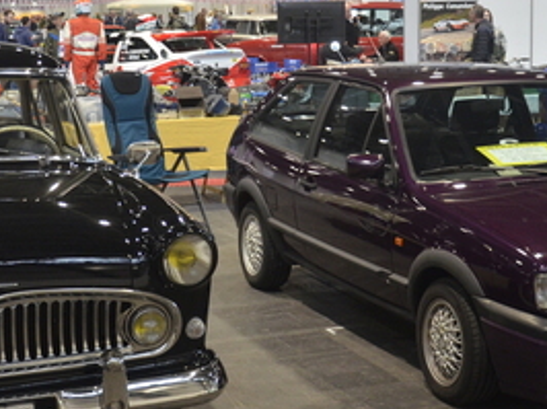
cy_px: 201
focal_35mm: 78
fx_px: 1231
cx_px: 263
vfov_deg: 18.9
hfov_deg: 25.0
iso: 1100
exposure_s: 1/30
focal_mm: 24
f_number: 3.8
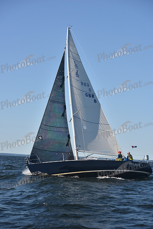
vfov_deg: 28.8
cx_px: 76
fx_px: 446
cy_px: 114
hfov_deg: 19.5
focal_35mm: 70
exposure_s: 1/800
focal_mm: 70
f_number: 6.3
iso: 250
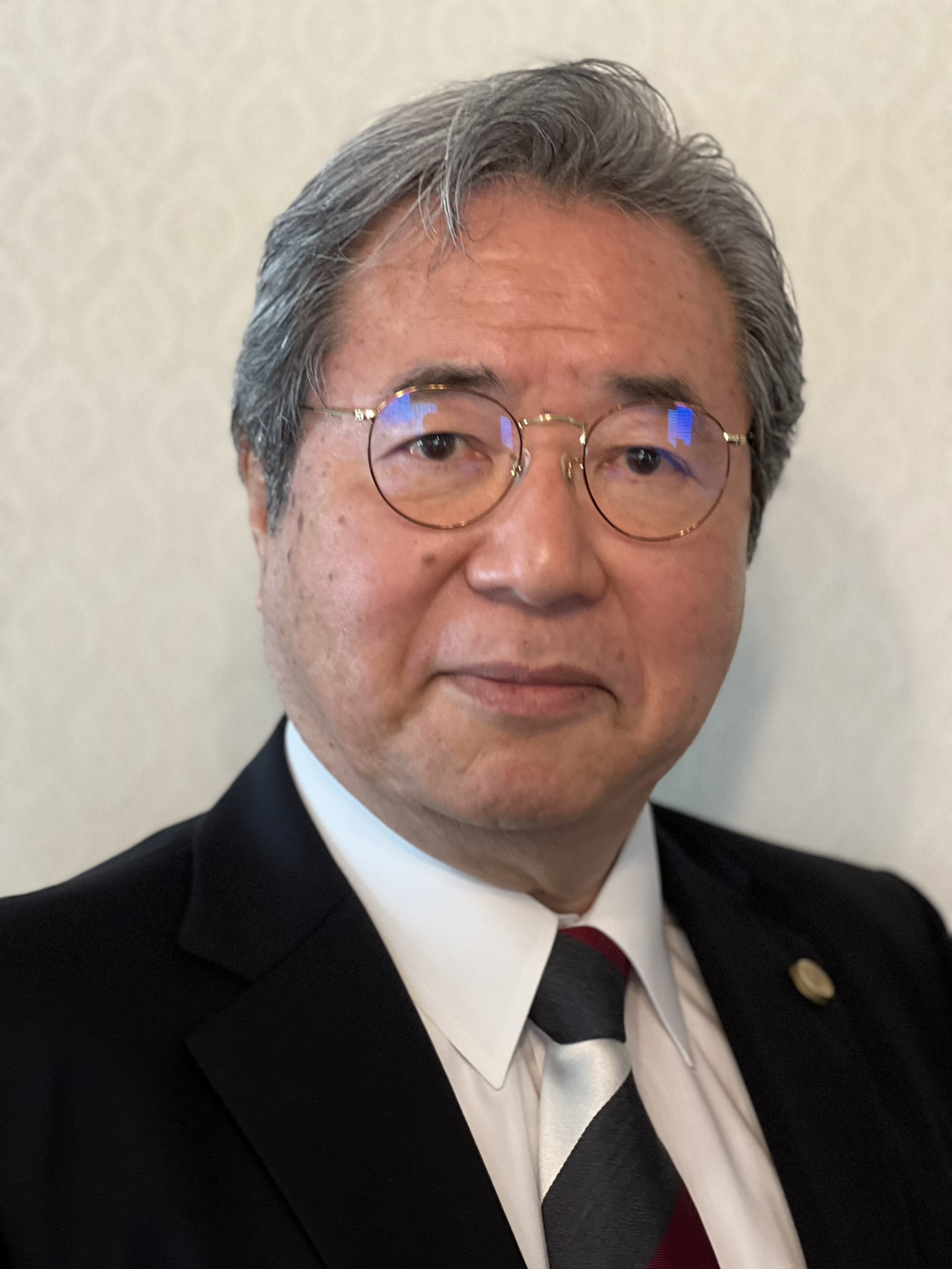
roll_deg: -1.4
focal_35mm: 77
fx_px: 2824
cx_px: 476
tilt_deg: -0.1
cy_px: 634
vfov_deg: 25.3
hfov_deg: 19.1
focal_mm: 9
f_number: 2.8
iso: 250
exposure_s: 1/40
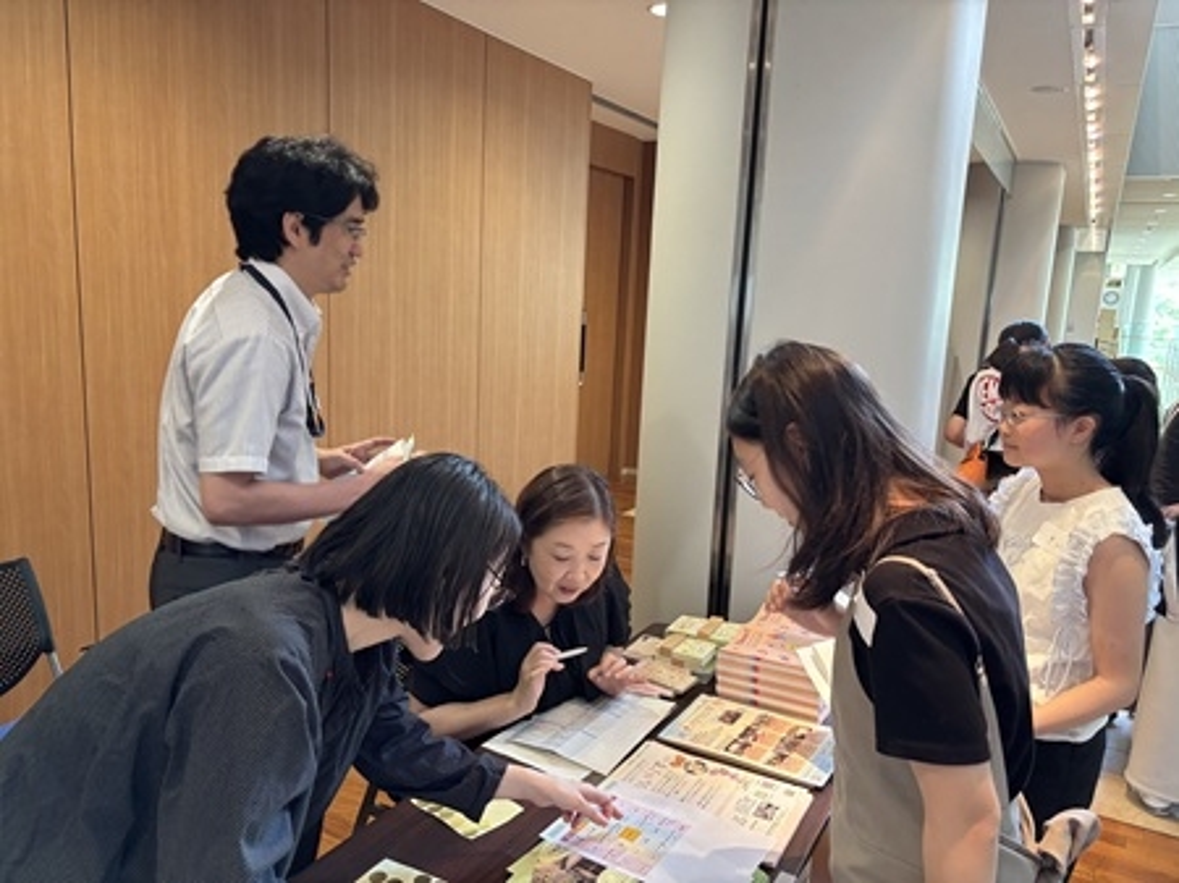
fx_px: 885
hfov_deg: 67.3
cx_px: 590
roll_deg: -3.1
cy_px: 442
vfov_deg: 53.0
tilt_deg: -11.4
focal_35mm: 26
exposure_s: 1/50
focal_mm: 5.96
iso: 250
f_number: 1.6
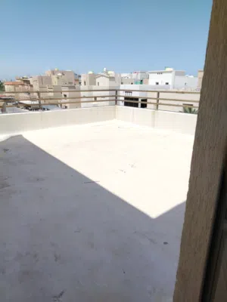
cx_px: 114
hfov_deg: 56.8
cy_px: 151
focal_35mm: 24
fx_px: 210
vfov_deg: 71.6
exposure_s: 1/1552
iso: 100
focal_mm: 5.25
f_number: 1.75
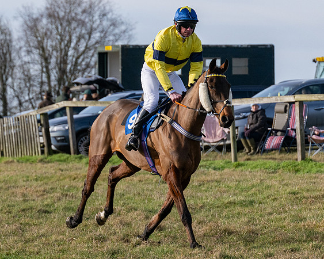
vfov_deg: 5.5
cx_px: 195
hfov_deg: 6.9
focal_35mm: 279
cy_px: 125
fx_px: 2672
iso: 400
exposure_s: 1/3200
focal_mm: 120
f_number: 5
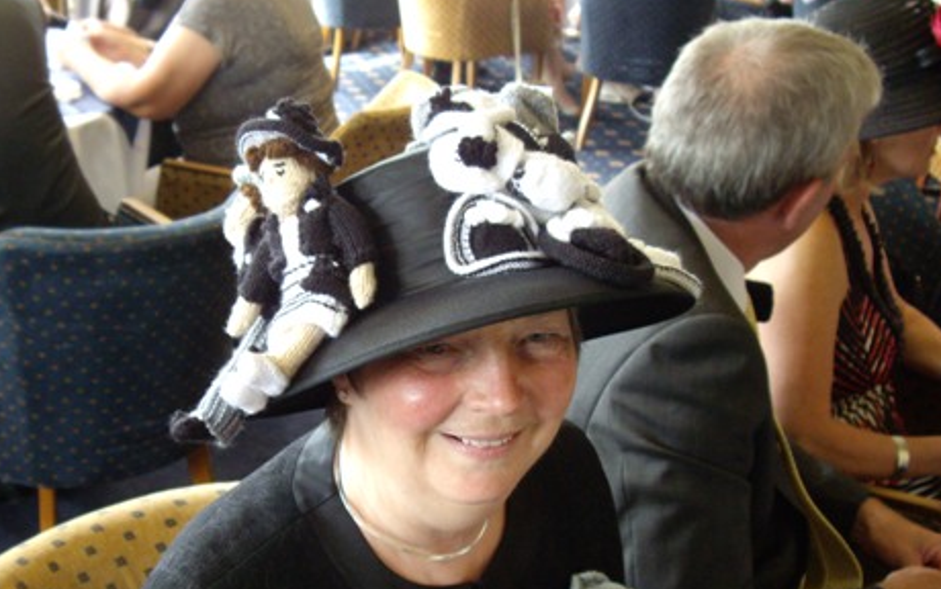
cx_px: 385
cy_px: 374
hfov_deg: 36.2
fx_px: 1437
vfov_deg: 23.1
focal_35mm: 56
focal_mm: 7.9
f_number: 2.8
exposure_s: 1/60
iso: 400
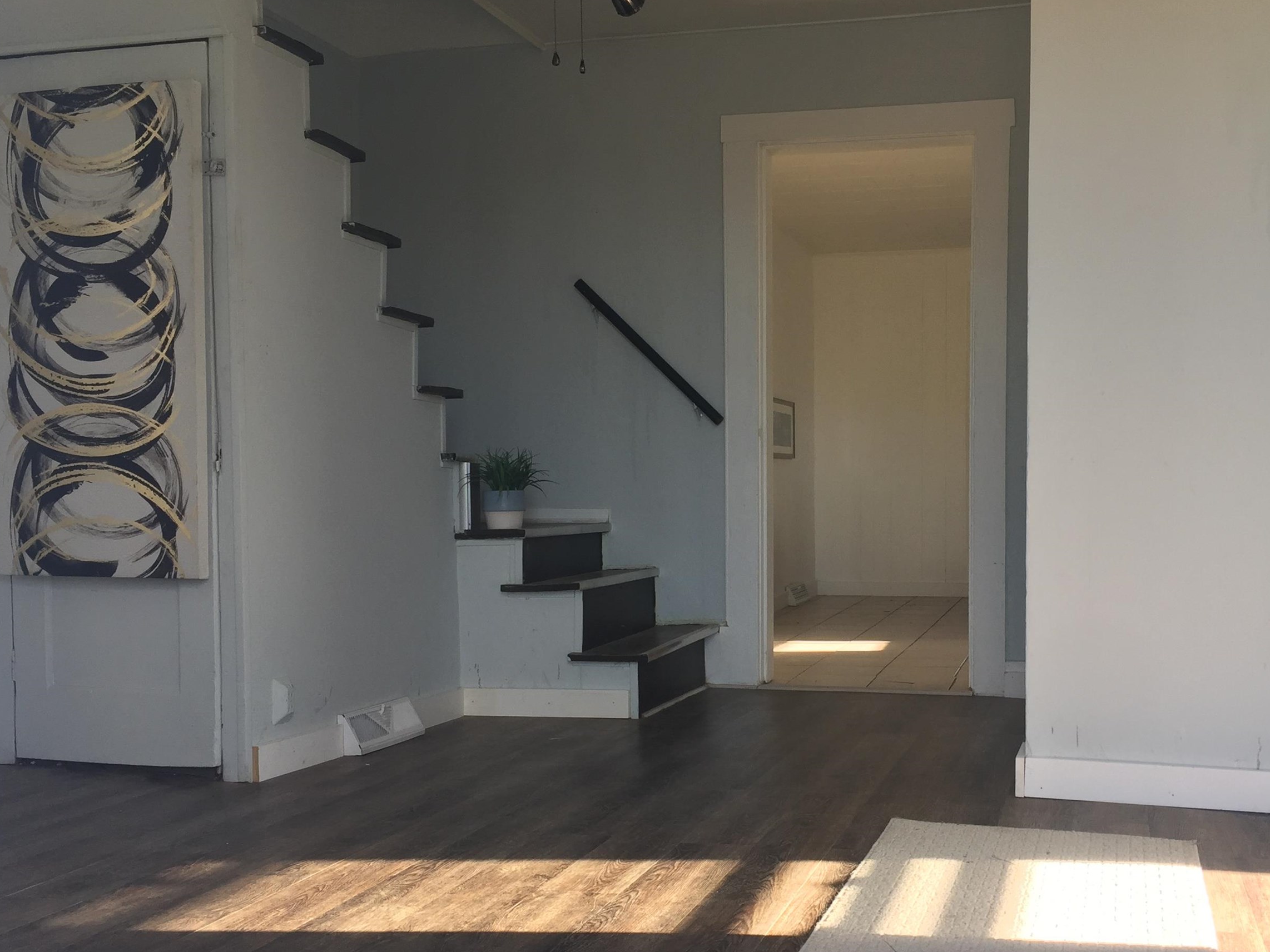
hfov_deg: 47.7
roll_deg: -0.9
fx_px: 1431
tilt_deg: -3.8
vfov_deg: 36.7
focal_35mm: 39
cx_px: 741
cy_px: 547
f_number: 2.2
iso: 32
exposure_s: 1/60
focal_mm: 4.15
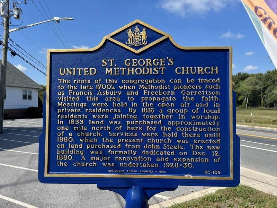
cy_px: 104
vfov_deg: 53.1
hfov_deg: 67.3
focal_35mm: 26
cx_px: 138
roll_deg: +0.2
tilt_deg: +1.4
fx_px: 208
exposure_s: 1/1957
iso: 50
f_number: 1.6
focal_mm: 5.1
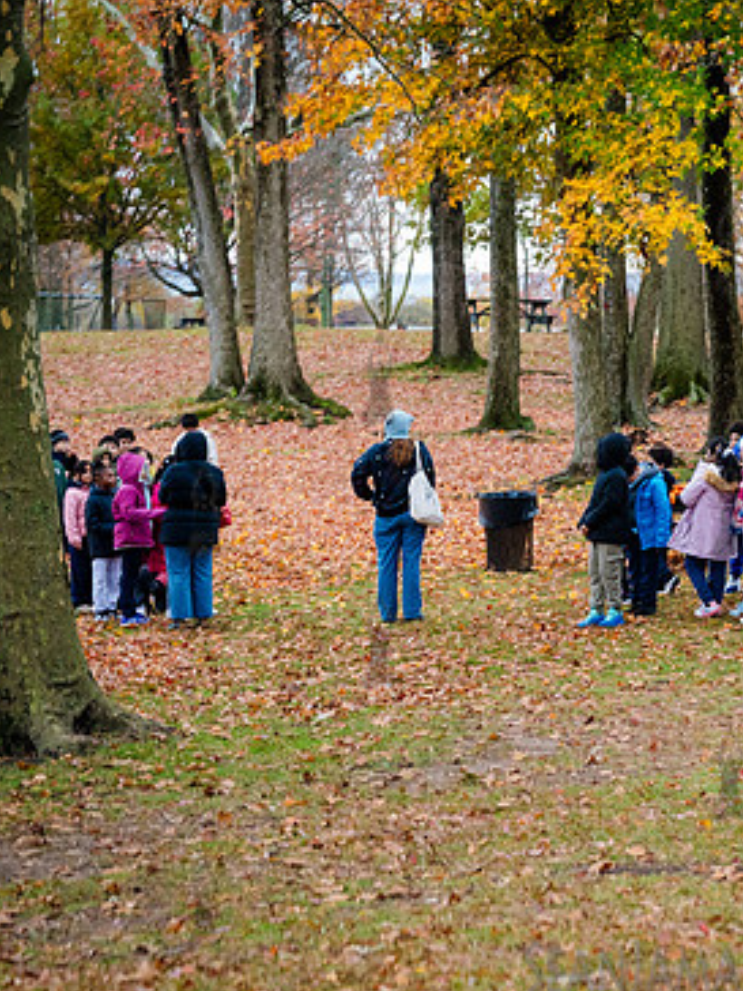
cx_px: 727
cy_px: 509
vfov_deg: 18.9
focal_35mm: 104
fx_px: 2976
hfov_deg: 14.0
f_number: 4
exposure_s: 1/400
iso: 4000
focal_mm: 68
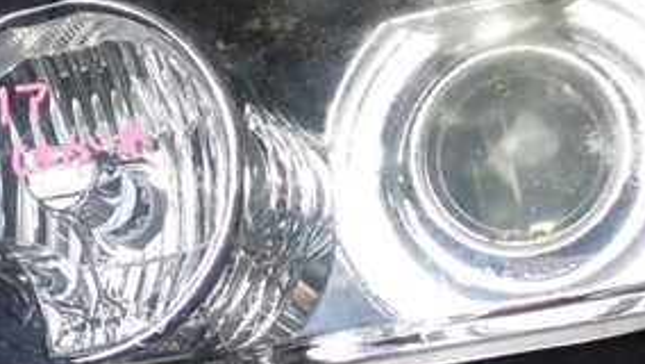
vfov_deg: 17.4
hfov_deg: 30.3
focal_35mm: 69
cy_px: 282
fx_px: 1181
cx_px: 207
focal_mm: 5.4
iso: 200
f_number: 2.3
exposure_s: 1/80
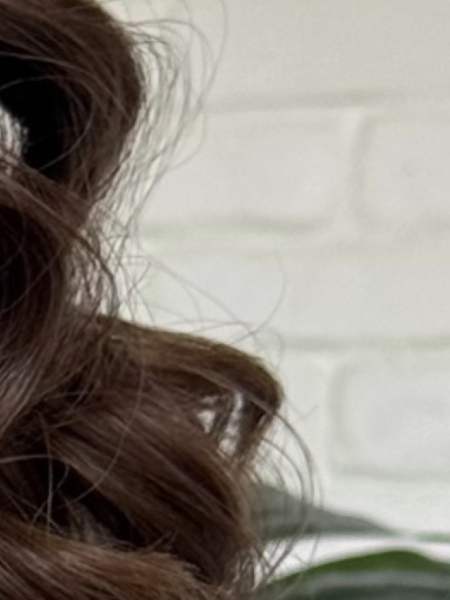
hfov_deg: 5.2
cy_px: 989
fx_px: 4782
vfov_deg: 7.0
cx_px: -726
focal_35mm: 276
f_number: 1.78
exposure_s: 1/100
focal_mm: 6.76
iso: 80
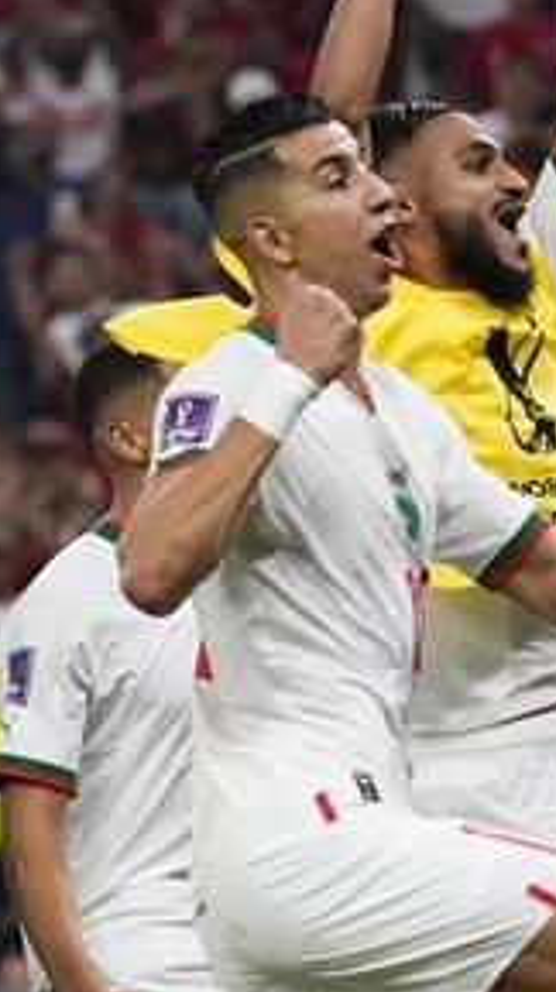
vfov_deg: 7.6
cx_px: 758
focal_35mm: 283
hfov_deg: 4.3
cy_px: 287
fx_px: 7437
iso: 1600
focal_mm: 120
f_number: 2.8
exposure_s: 1/1965
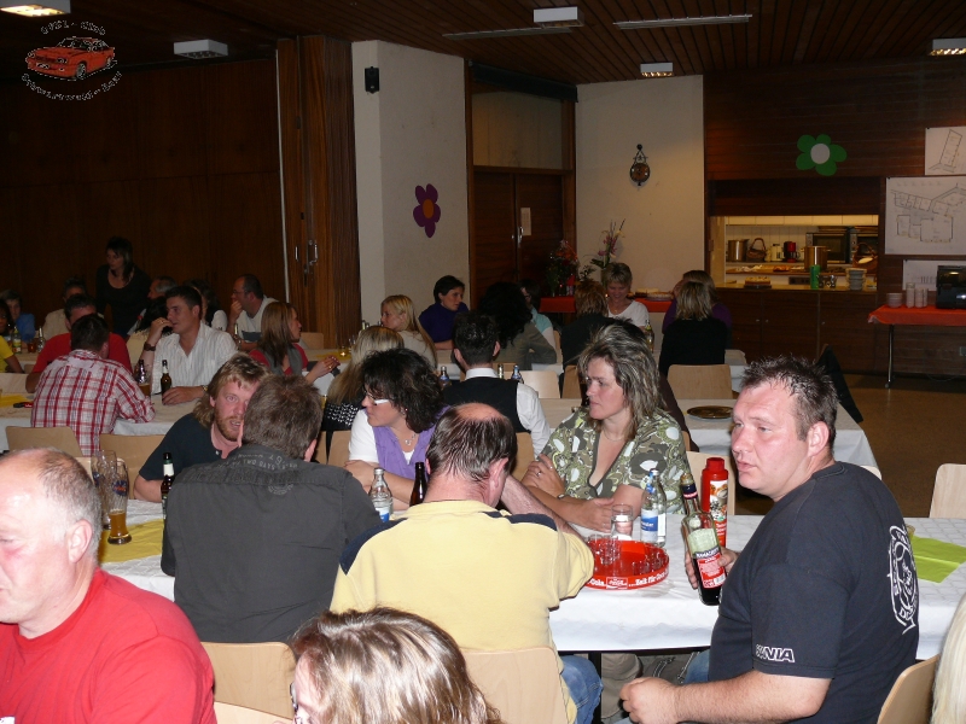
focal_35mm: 35
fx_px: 977
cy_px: 362
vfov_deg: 40.7
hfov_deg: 52.6
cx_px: 483
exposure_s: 1/30
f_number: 2.8
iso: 125
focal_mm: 7.4
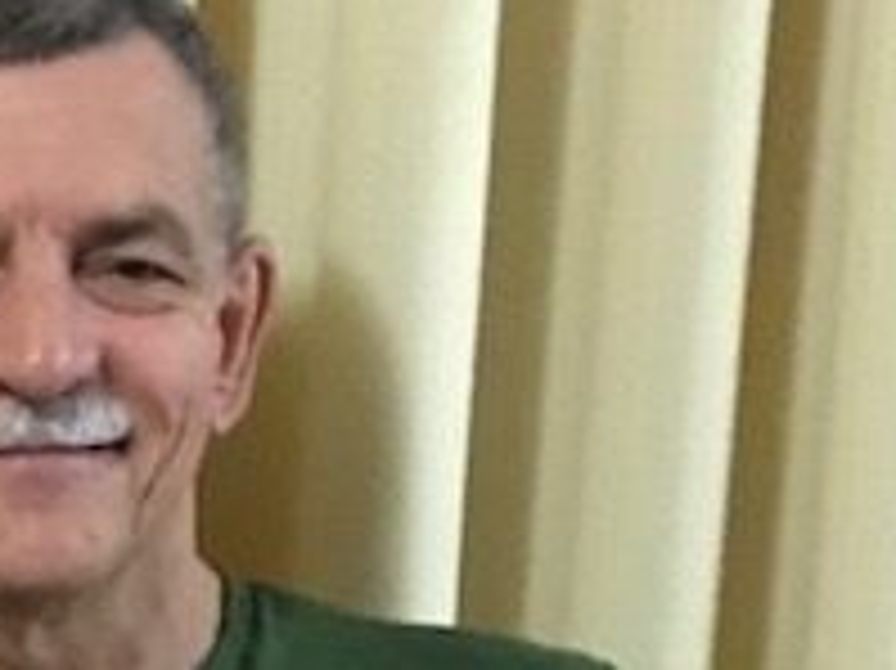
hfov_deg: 17.2
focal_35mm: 103
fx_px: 2664
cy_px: 753
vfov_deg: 14.0
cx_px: -464
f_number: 2.2
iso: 500
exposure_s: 1/15
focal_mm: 2.87
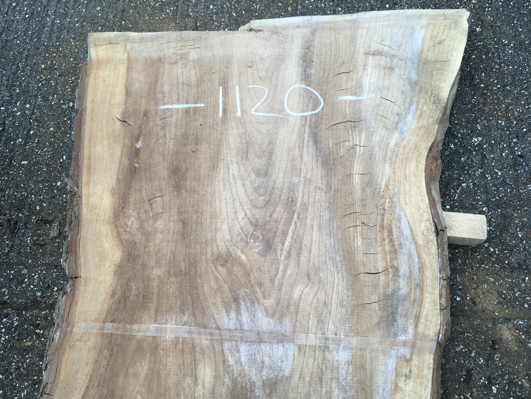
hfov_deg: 61.7
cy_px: 200
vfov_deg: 48.2
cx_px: 266
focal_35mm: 29
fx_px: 445
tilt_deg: -71.4
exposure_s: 1/100
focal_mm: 4.15
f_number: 2.2
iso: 25
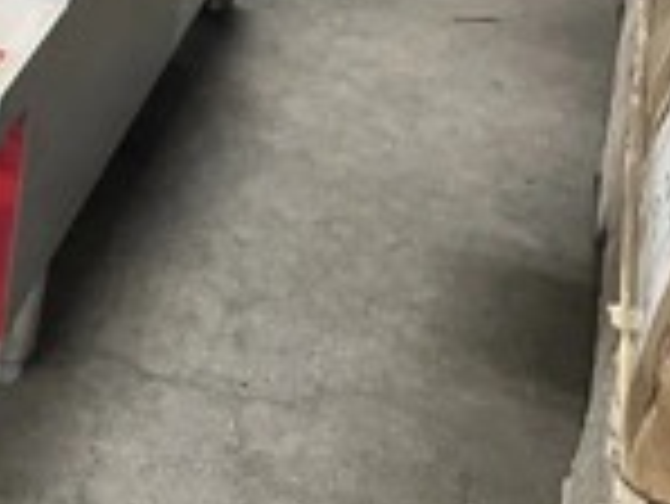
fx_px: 1511
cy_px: -40
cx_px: -193
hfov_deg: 22.5
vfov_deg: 18.3
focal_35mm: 78
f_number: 1.8
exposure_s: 1/40
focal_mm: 3
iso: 200
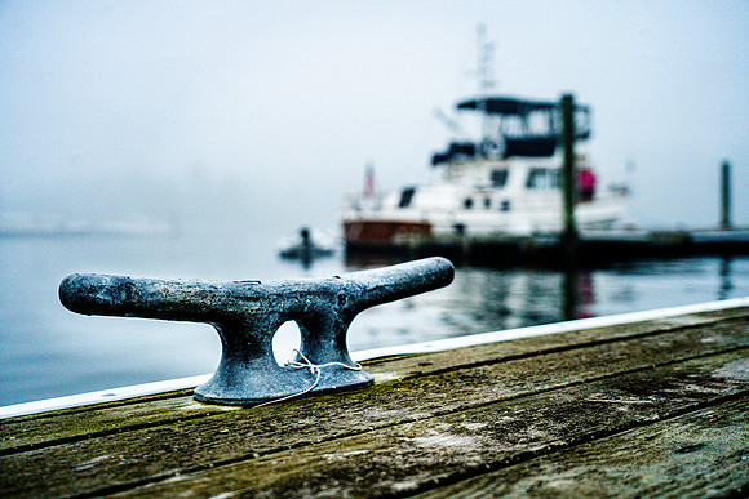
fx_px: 916
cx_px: 374
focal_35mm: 44
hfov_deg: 44.5
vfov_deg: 30.5
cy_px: 250
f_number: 4
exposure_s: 1/2500
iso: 400
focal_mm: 44
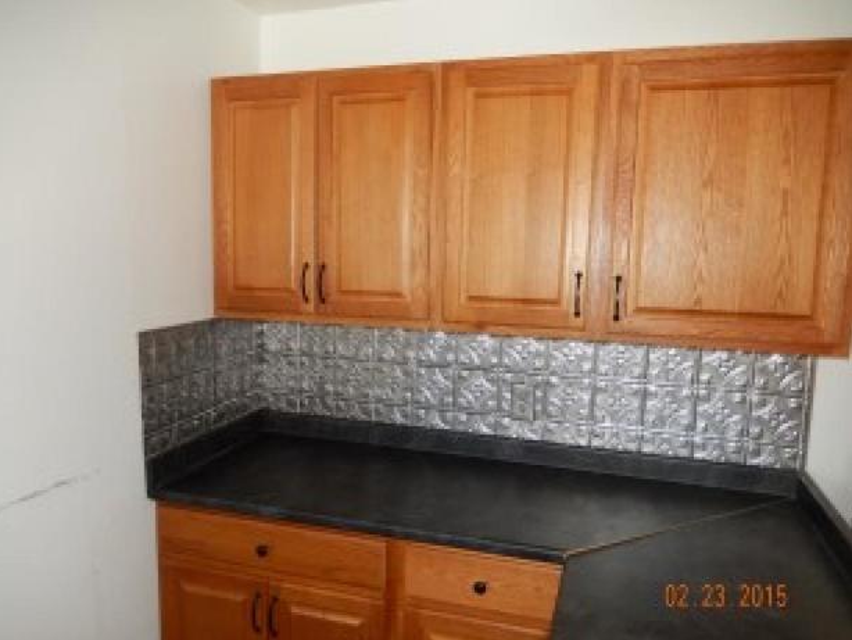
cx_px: 412
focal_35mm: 26
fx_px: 640
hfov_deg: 67.3
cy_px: 332
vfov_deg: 53.1
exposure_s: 1/30
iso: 200
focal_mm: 4.5
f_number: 3.4
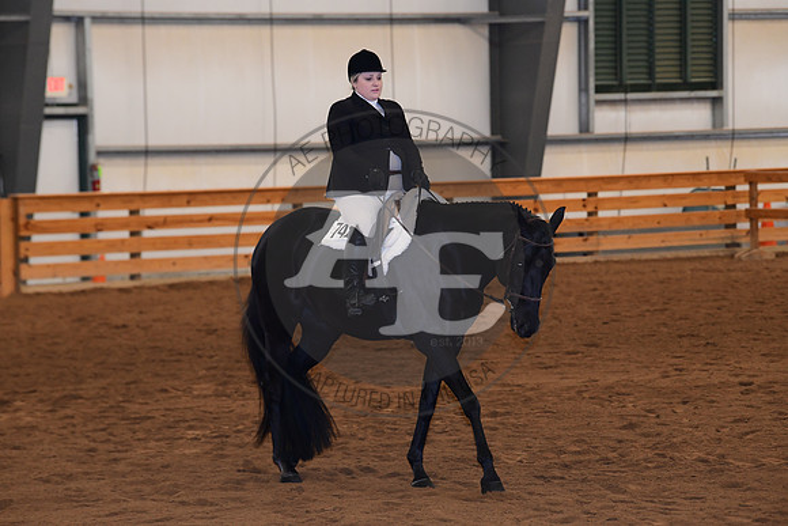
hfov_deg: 12.1
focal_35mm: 170
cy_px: 263
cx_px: 394
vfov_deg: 8.1
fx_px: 3722
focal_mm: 170
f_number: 5
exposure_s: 1/250
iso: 4000
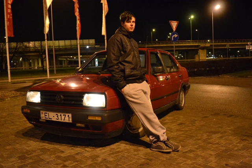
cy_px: 84
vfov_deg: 40.0
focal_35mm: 33
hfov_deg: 57.2
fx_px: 231
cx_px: 126
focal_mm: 22
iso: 3200
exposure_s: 1/20
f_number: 4
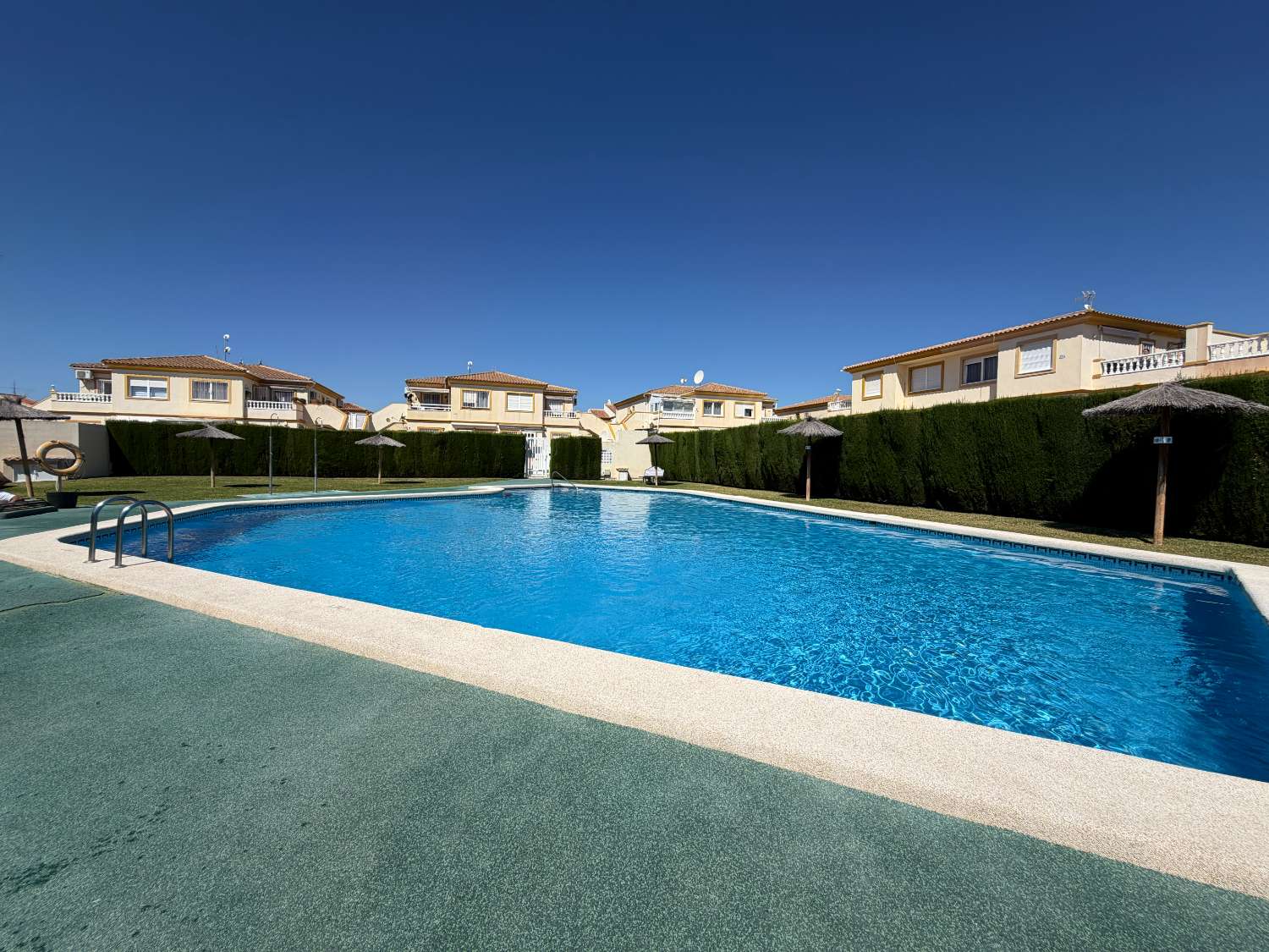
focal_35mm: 14
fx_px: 513
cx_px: 634
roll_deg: -0.5
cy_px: 476
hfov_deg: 102.1
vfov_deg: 85.7
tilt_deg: -0.8
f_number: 2.2
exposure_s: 1/1464
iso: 20
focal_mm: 2.22
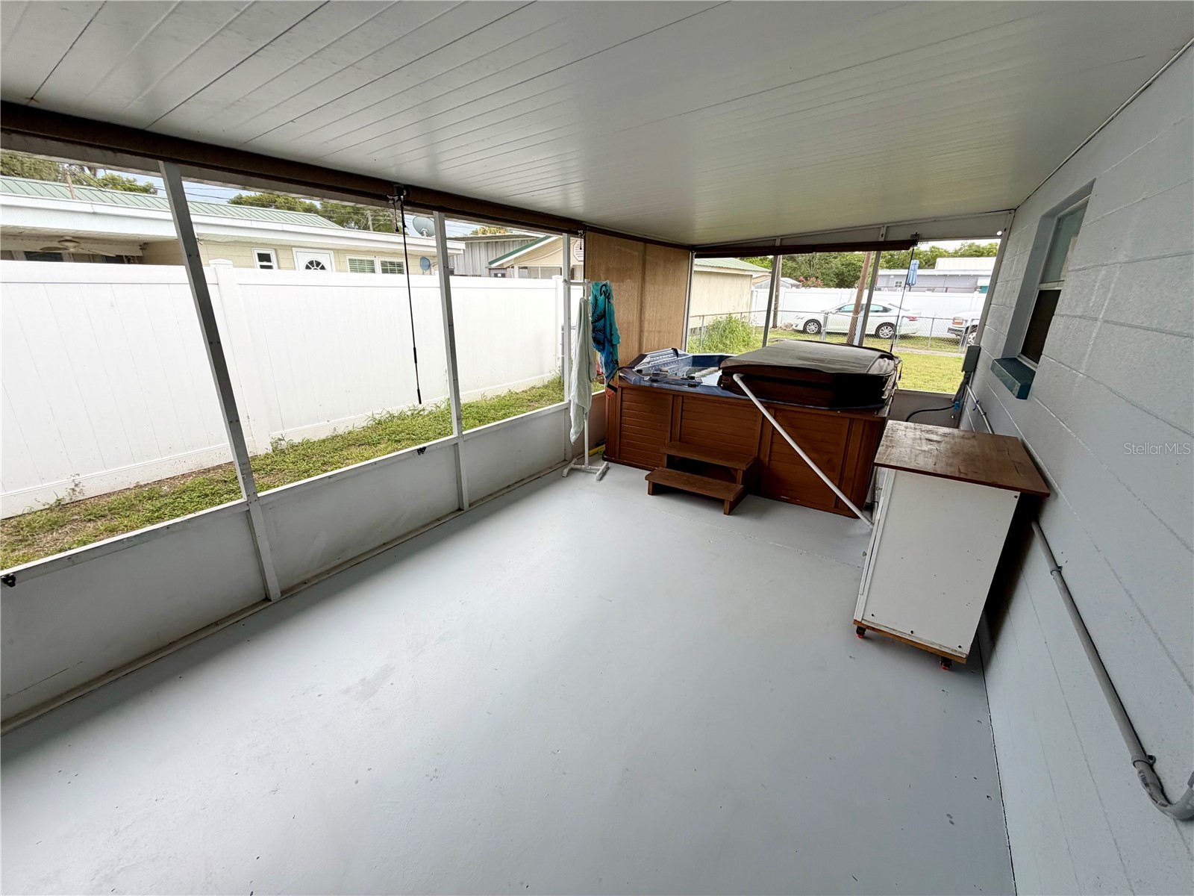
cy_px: 448
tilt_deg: -16.9
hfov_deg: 102.1
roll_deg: +0.1
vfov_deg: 85.7
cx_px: 597
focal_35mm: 14
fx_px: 483
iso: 40
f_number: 2.2
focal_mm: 2.22
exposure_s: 1/171
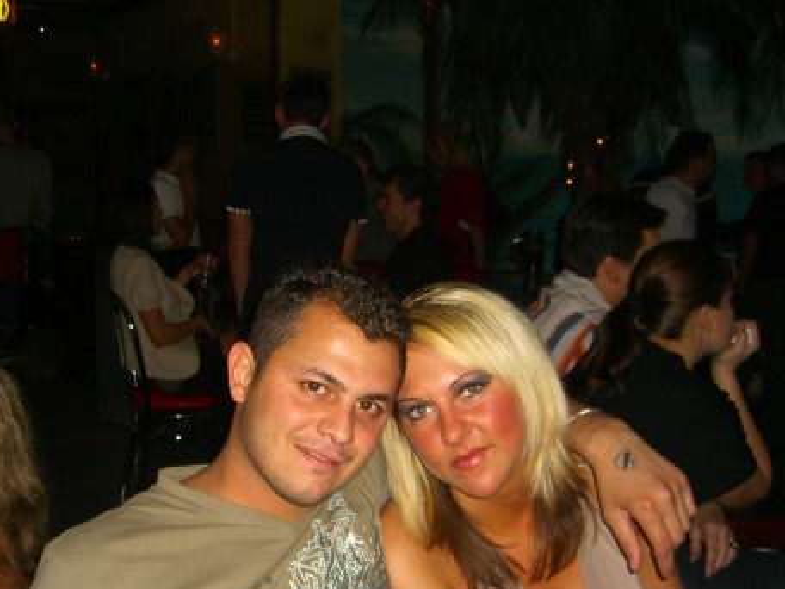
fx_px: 1134
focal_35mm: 50
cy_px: 331
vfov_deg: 29.1
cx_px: 324
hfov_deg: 38.1
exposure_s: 1/60
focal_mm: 7.9
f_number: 2.8
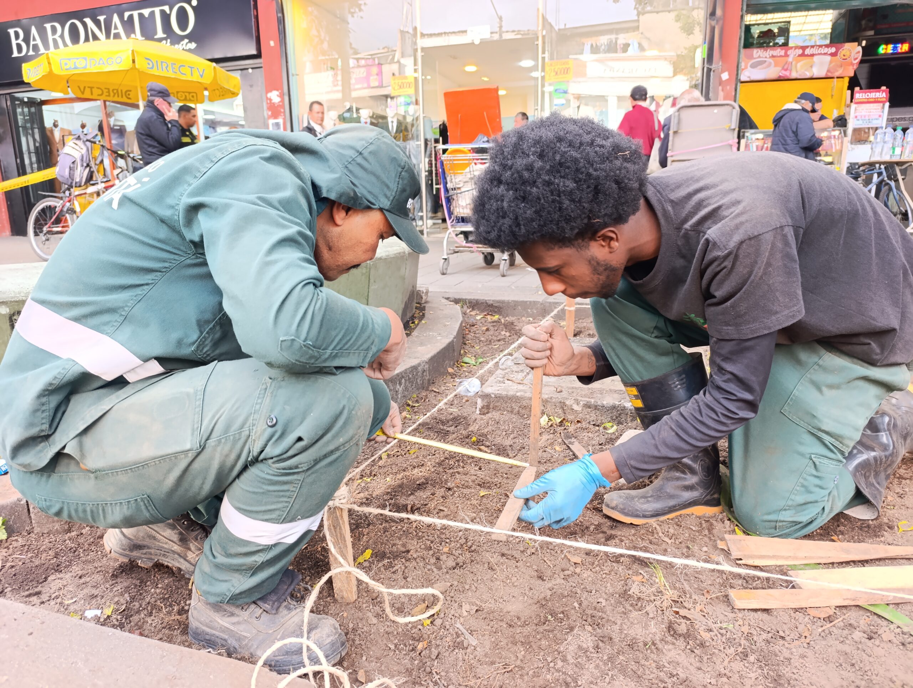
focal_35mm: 23
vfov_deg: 59.0
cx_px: 456
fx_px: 608
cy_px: 344
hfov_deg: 73.8
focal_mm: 6.14
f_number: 1.6
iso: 500
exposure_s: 1/120
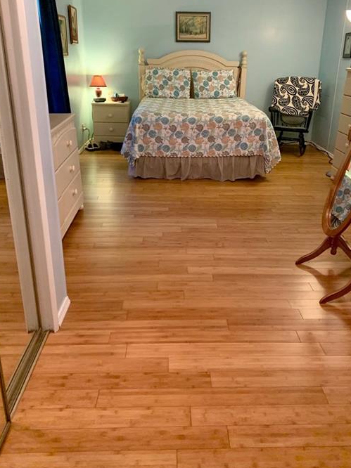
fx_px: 406
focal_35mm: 30
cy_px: 207
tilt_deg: -19.5
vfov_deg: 59.8
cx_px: 193
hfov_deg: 46.7
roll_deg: -2.0
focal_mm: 4.25
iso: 400
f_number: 1.8
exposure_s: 1/60
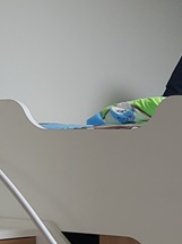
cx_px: 304
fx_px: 610
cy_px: 259
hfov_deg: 15.2
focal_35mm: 87
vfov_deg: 21.5
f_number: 1.7
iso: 125
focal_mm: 4.2
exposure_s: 1/60
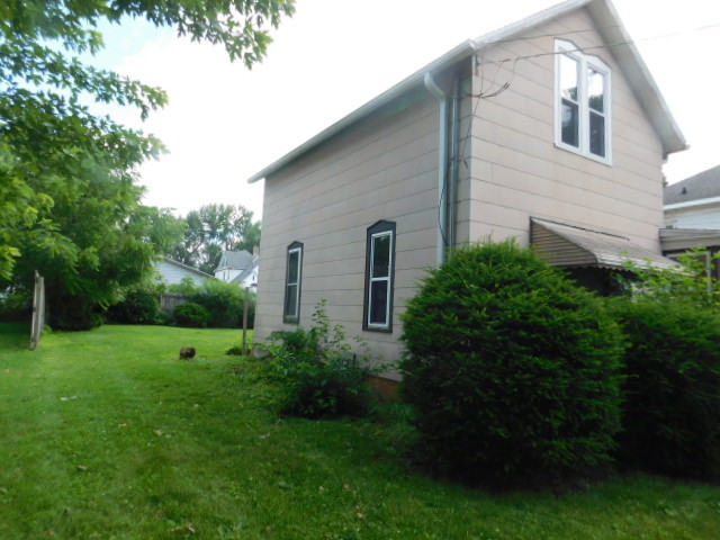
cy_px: 270
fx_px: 478
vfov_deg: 58.9
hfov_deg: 73.9
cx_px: 360
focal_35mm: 23
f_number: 3
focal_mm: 4
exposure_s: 1/320
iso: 125
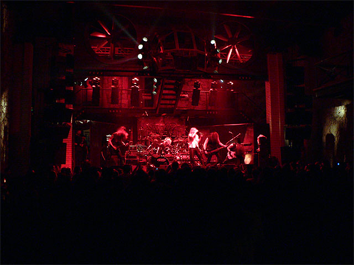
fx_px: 368
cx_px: 177
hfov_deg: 51.4
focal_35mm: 36
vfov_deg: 39.7
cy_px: 132
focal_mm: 6
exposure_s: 1/8
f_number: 2.8
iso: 200
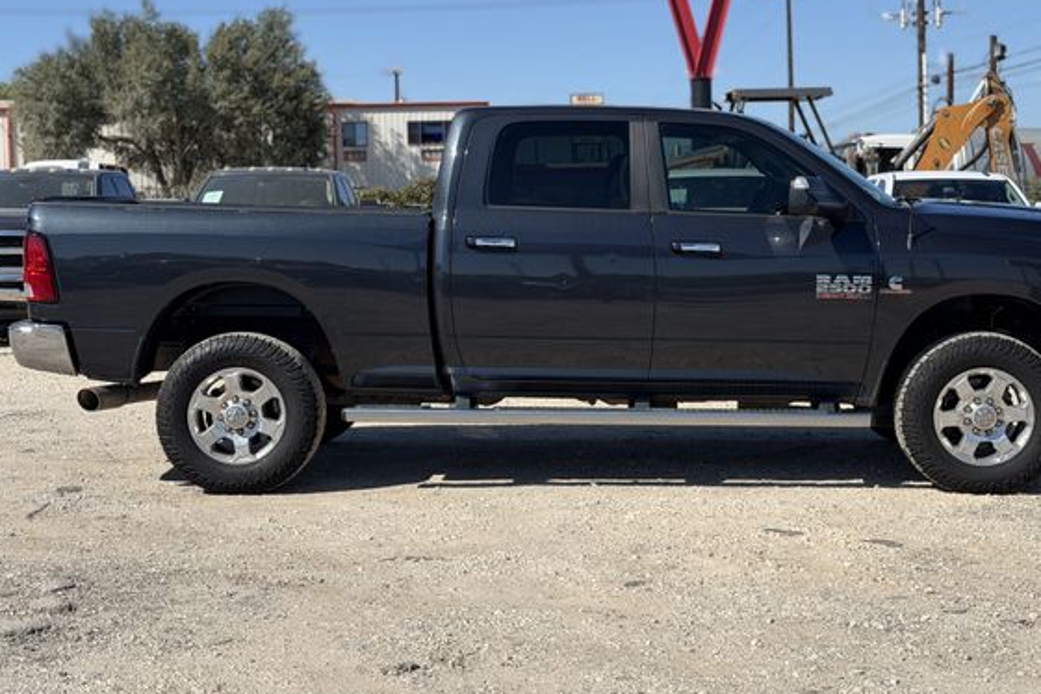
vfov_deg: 23.7
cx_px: 581
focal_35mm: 57
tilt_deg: -2.0
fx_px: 1648
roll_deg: +1.8
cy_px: 275
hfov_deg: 35.0
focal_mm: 6.76
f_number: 1.78
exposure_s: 1/6536
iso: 80
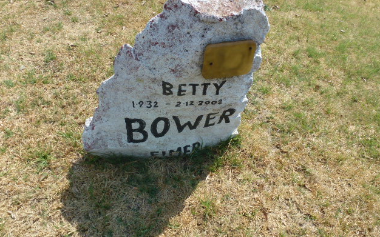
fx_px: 269
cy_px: 133
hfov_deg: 70.4
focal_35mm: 26
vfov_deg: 47.5
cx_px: 192
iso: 100
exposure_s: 1/500
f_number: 4
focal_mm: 4.3
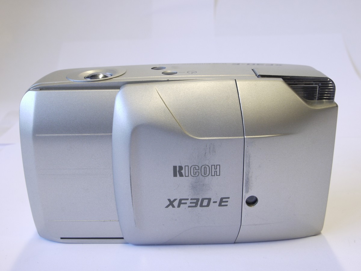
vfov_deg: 32.9
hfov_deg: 42.9
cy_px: 136
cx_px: 180
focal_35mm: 44
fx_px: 459
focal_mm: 22
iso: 400
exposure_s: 1/10
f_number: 11
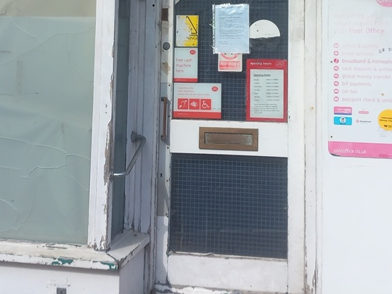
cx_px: 209
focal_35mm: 60
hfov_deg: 32.2
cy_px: 17
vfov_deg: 23.6
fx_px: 679
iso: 20
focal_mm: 4
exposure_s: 1/601
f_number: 1.8
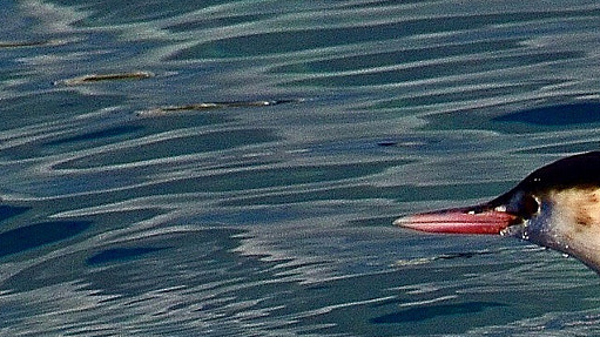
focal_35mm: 1228
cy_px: 421
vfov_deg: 1.0
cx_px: 802
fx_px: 19530
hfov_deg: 1.8
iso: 250
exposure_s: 1/1000
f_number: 8
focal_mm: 250
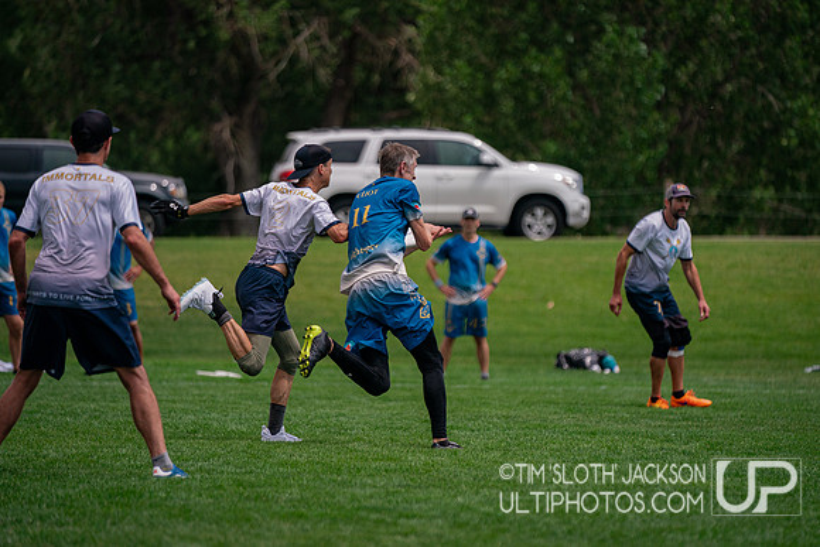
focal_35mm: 197
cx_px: 410
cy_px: 274
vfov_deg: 7.0
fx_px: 4488
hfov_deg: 10.4
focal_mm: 197
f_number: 2.8
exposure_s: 1/10000
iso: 500
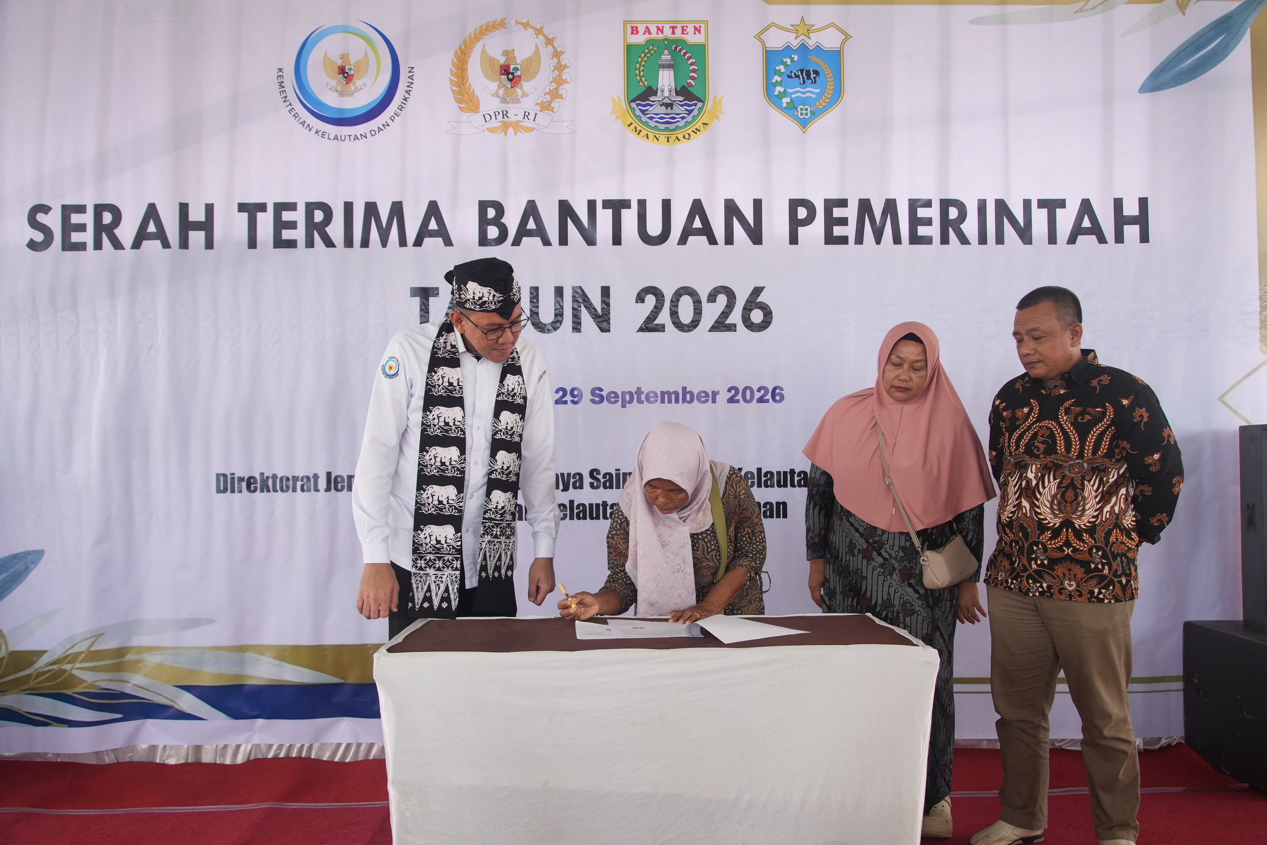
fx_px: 1126
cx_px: 634
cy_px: 422
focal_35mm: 32
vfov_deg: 41.1
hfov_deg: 58.7
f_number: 5.6
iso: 1600
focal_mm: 32
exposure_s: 1/320
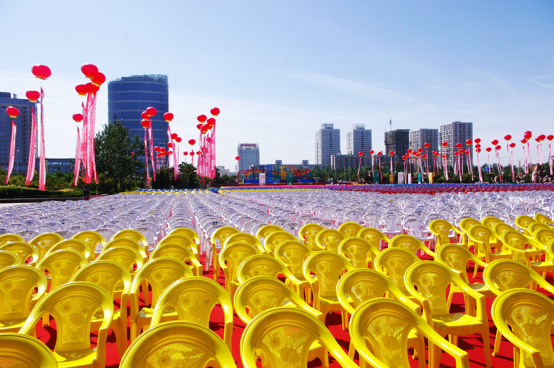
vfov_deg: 47.8
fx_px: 415
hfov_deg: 67.4
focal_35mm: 27
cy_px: 184
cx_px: 277
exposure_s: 1/500
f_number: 11
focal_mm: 18
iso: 400
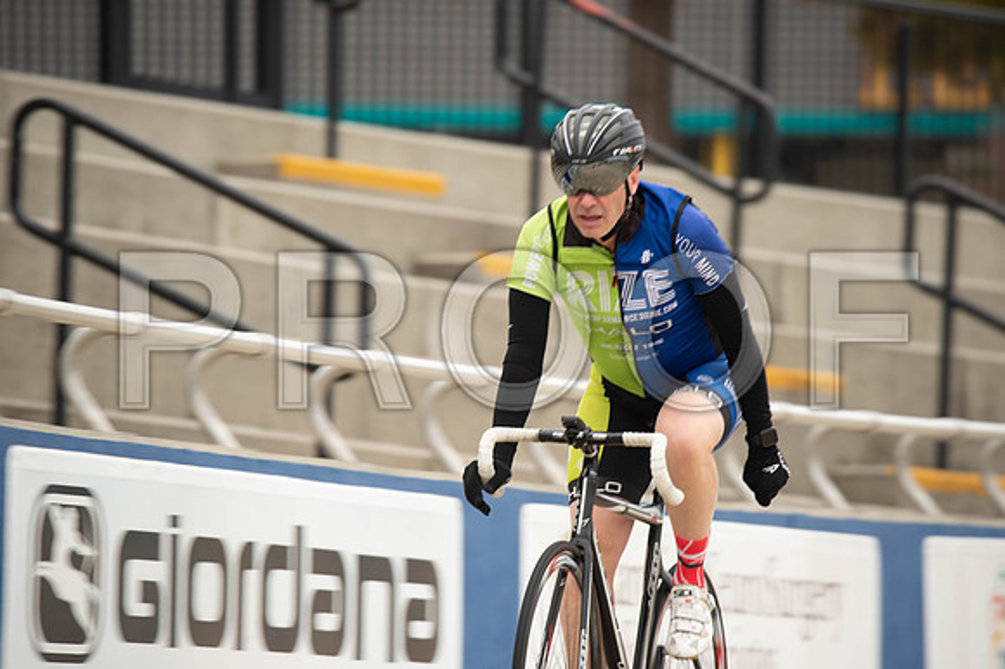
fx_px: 12555
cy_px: 334
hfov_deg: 4.6
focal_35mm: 450
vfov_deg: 3.1
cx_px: 502
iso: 250
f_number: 6.3
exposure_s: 1/125
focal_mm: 450
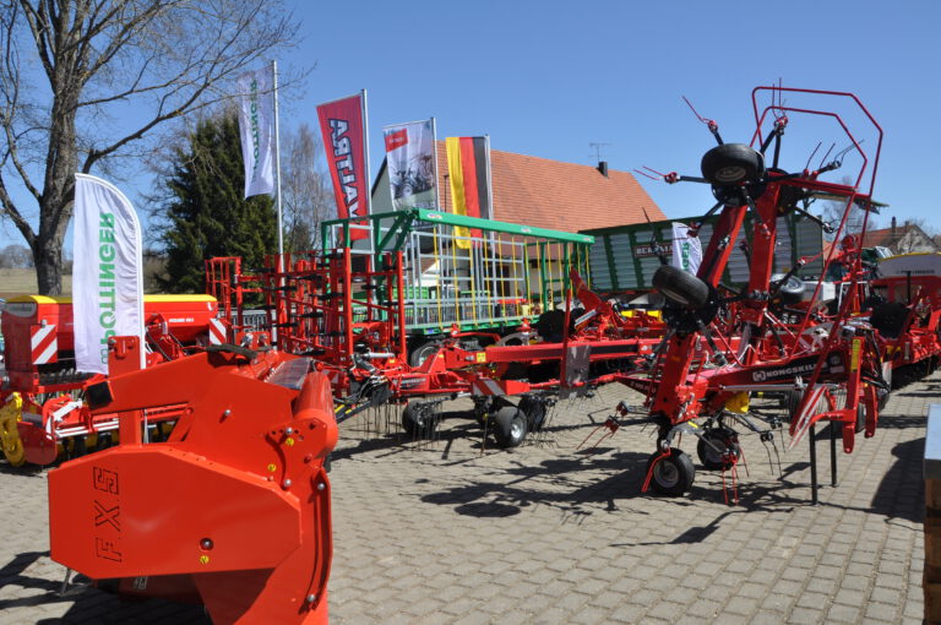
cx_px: 470
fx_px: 705
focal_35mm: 27
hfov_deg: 67.4
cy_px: 312
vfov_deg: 47.8
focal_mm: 18
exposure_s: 1/180
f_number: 13
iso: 200
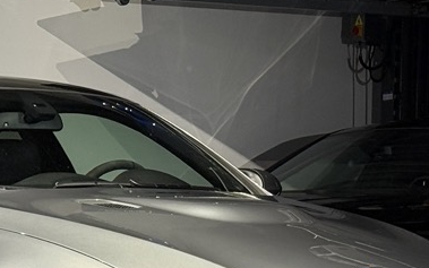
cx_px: 15
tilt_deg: -4.2
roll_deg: -0.7
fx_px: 2011
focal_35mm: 172
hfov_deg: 12.1
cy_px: 364
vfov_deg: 7.5
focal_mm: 6.76
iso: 200
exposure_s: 1/53
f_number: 1.78
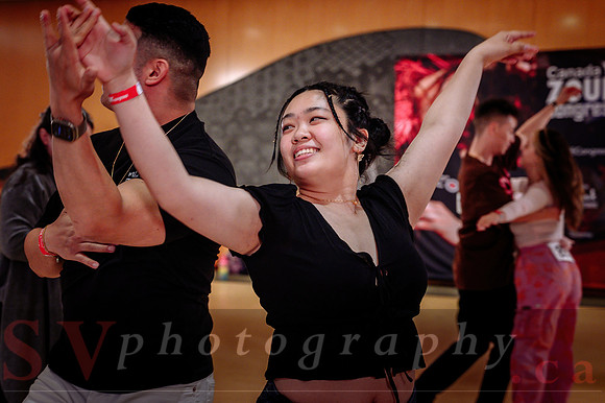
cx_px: 302
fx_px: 1260
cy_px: 202
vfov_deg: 18.2
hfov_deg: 27.0
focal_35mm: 75
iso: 1250
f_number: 3.2
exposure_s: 1/200
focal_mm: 50
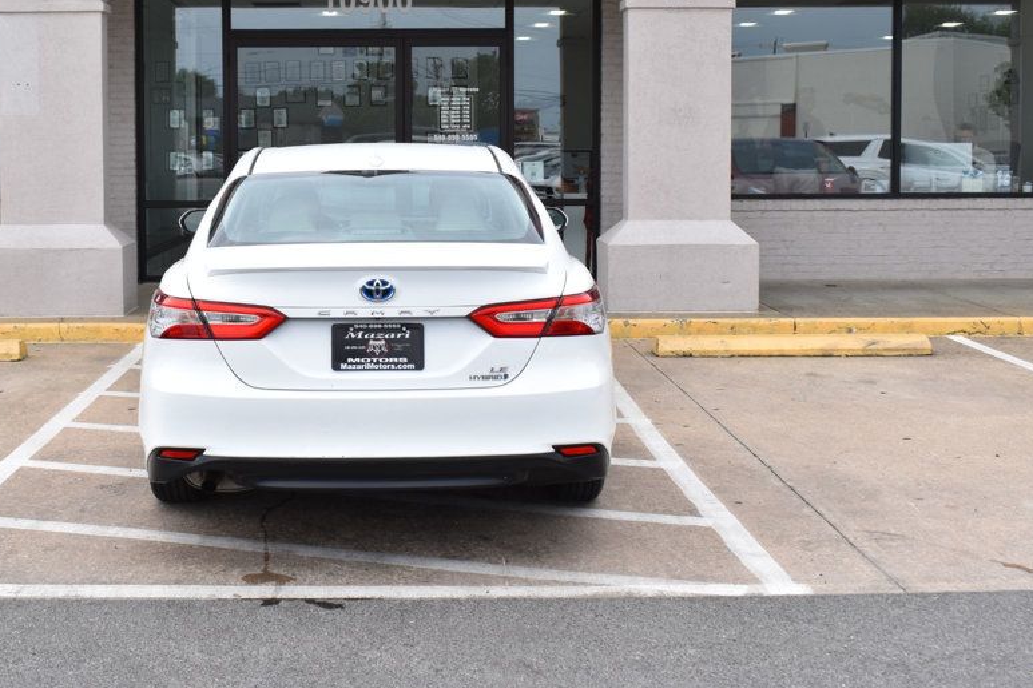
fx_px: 1425
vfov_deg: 27.0
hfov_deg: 39.6
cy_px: 238
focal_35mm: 50
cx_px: 385
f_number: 8
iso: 200
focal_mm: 25
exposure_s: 1/250
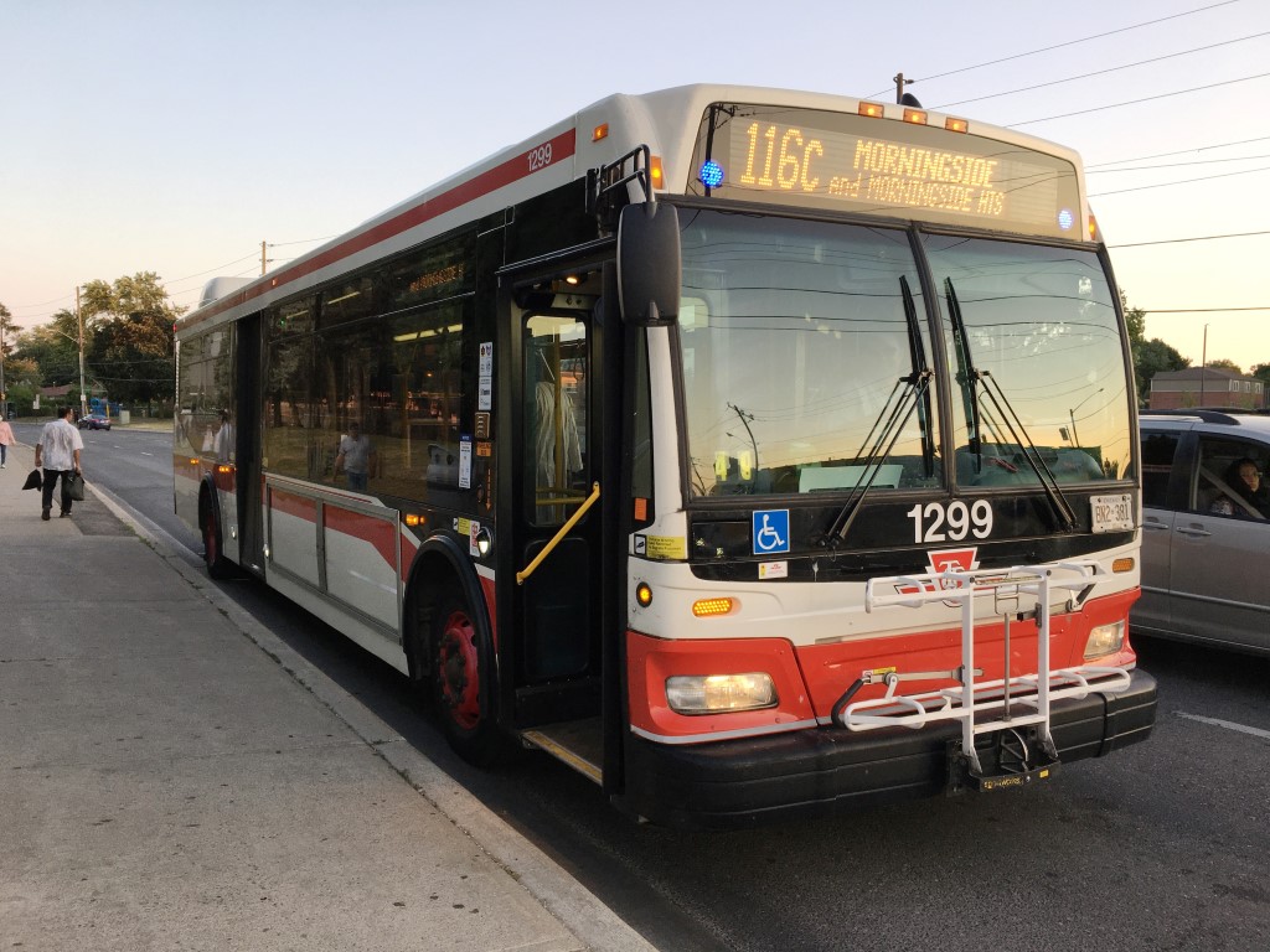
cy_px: 476
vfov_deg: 48.2
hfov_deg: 61.7
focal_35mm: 29
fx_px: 1064
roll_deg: -1.0
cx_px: 635
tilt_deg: -3.0
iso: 32
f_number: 2.2
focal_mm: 4.15
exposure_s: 1/120
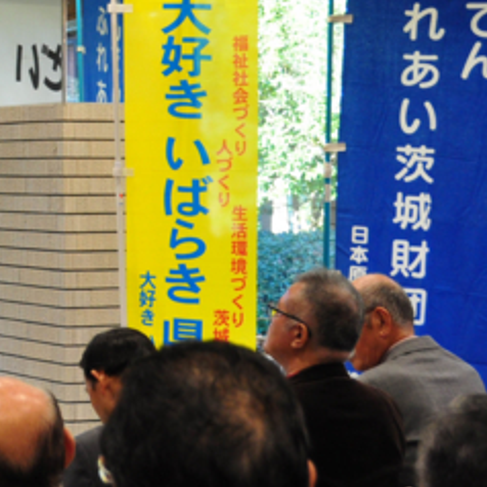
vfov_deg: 14.4
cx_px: -227
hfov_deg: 13.7
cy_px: 52
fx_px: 1910
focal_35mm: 120
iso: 640
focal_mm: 28
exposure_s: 1/80
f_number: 4
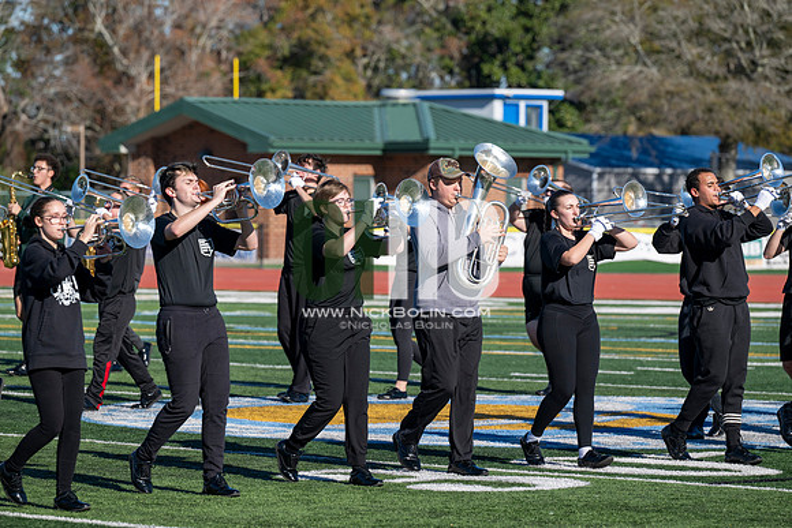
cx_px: 396
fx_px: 4181
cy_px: 264
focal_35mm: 190
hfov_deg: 10.8
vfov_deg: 7.2
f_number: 5
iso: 320
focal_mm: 190
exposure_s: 1/2000
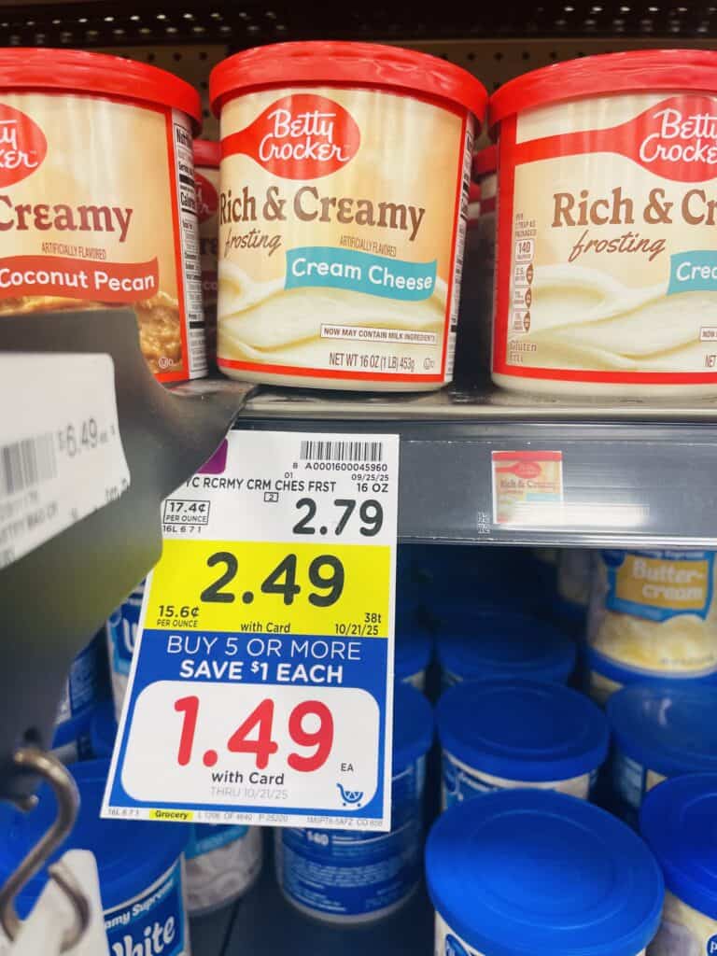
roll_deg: +1.2
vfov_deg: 67.3
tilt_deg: -12.5
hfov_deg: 53.1
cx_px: 358
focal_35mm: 26
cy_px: 478
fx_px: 718
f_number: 1.6
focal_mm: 4.2
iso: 100
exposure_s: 1/120
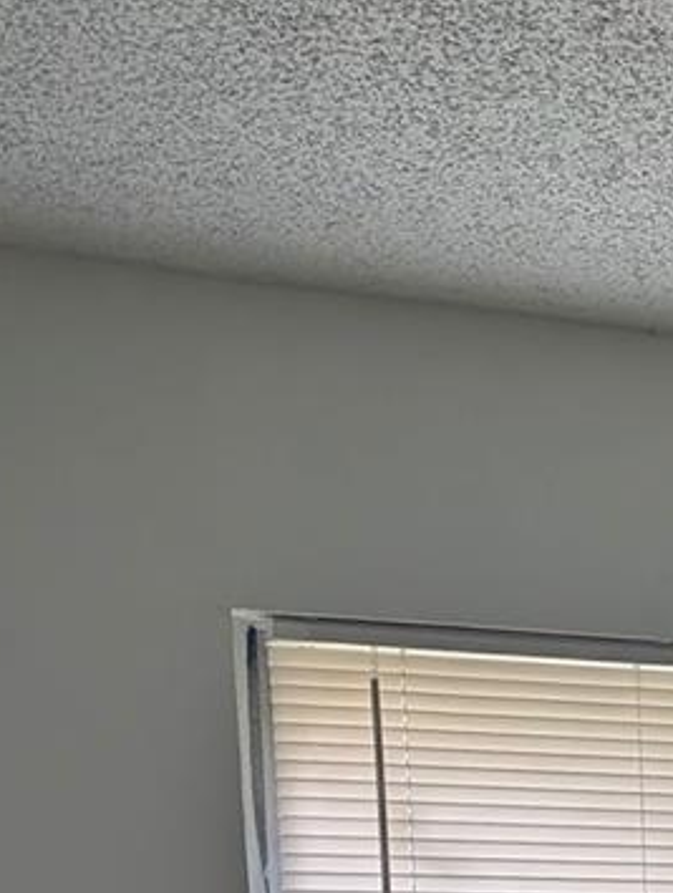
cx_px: 1231
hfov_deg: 12.9
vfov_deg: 17.0
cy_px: 1355
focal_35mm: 104
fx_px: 2686
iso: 75
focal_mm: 6.9
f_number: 1.68
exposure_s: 1/115
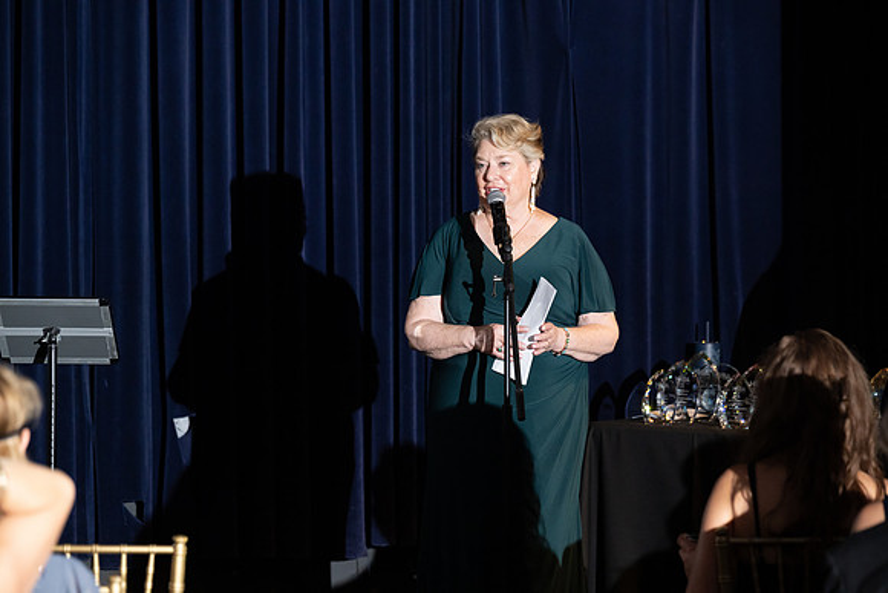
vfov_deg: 9.2
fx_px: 3701
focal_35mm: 150
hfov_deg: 13.7
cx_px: 444
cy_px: 296
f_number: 5
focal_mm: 150
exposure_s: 1/200
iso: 2500
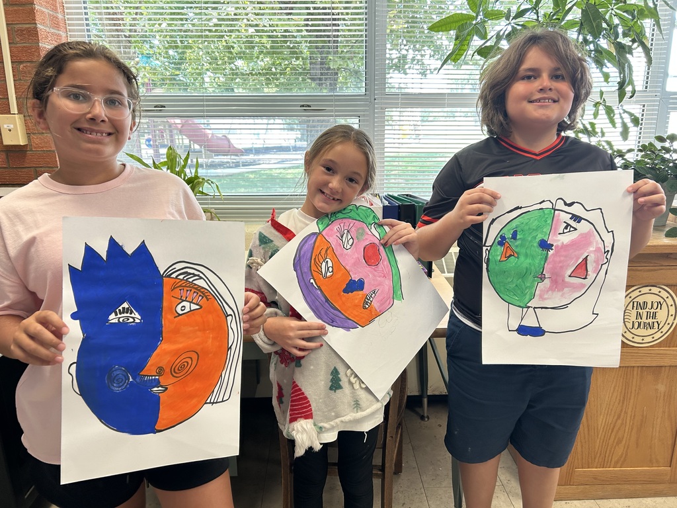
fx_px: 508
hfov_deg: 67.3
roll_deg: +0.5
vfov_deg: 53.1
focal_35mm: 26
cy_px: 254
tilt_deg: -14.6
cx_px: 338
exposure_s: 1/120
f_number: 1.5
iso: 100
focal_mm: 5.7
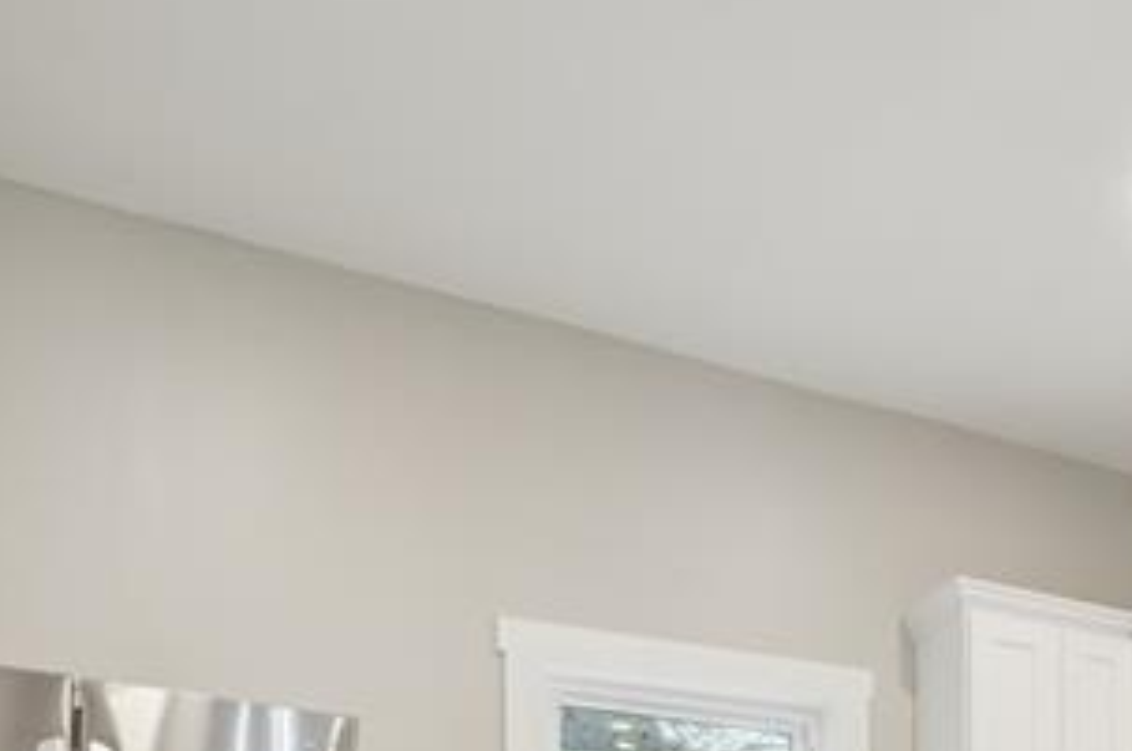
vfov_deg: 24.9
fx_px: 1381
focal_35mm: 44
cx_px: 1001
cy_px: 1063
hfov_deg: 41.3
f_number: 8
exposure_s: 1/10
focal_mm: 13
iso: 400
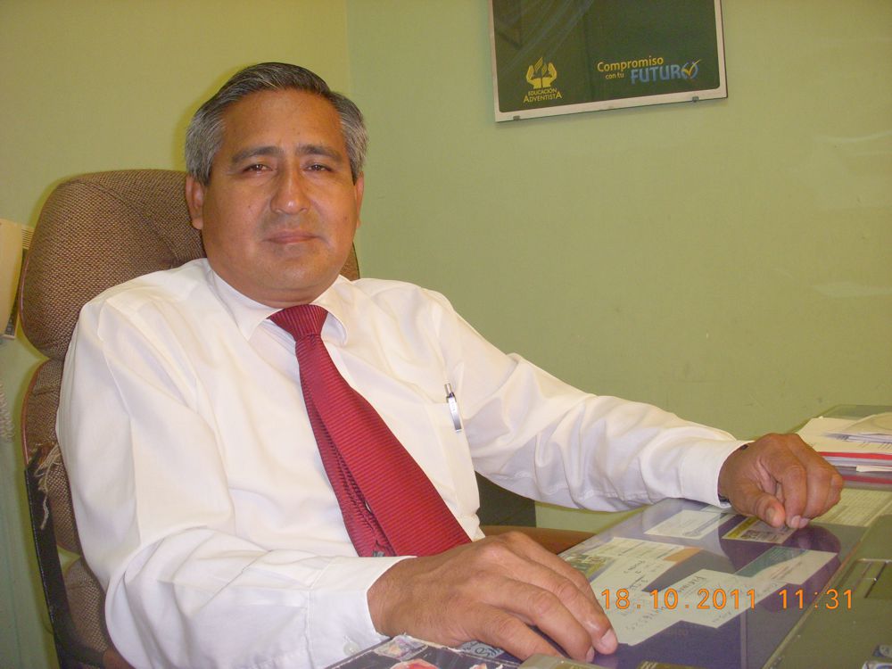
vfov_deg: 37.7
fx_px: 979
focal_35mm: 38
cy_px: 334
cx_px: 446
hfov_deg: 49.0
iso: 200
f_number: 3.3
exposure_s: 1/20
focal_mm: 6.3
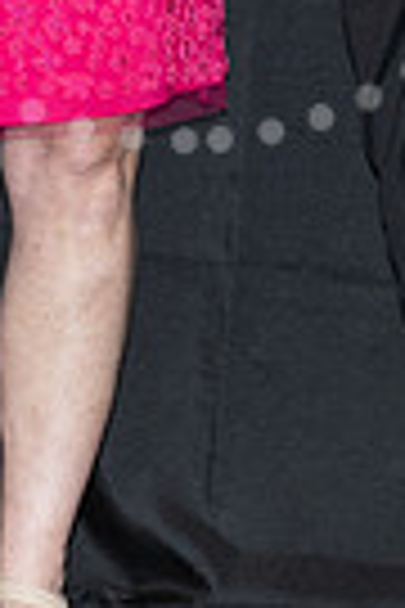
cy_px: -369
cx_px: 510
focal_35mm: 420
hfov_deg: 3.3
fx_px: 7087
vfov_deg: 4.9
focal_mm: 76
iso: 1000
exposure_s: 1/125
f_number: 5
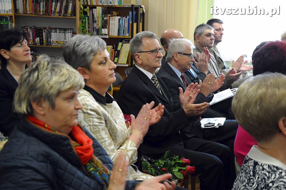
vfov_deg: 26.4
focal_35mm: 51
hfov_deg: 38.9
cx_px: 143
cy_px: 95
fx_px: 405
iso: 1600
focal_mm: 34
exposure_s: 1/100
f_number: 4.5
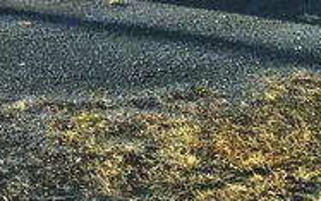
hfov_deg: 11.0
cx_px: -419
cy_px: -400
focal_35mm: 164
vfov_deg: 7.1
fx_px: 1435
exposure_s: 1/845
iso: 25
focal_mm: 4.15
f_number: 2.2
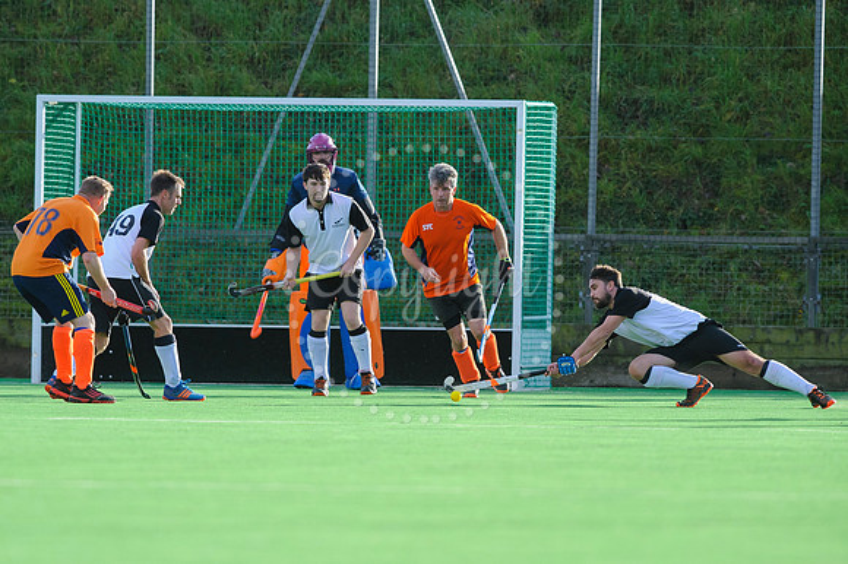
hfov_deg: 3.6
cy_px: 271
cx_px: 362
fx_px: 13335
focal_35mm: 566
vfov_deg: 2.4
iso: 1400
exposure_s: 1/2000
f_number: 4.8
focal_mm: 420
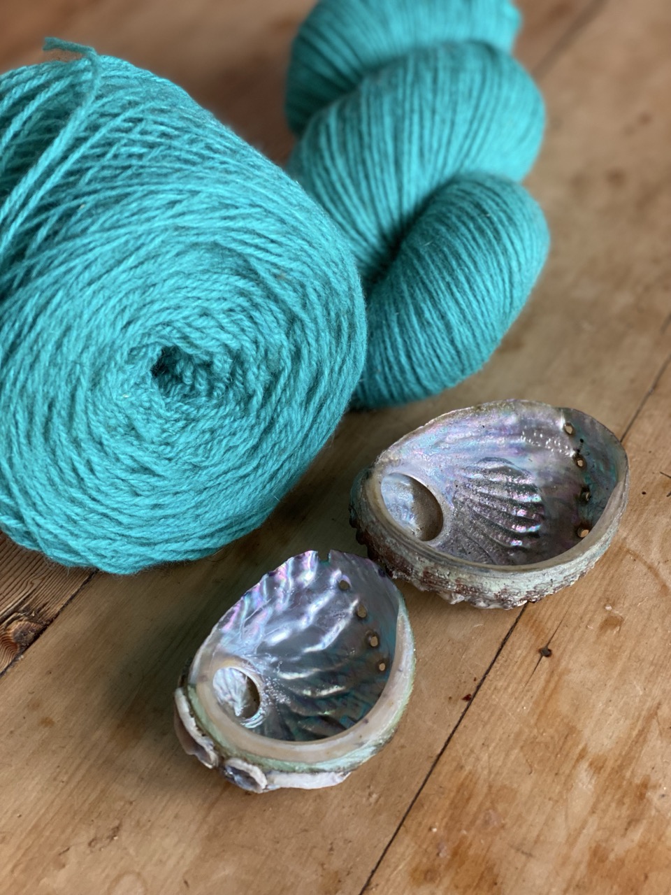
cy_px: 448
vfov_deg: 36.8
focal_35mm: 52
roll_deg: +3.8
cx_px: 336
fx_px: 1344
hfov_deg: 28.0
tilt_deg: -41.7
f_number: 2
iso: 125
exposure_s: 1/122
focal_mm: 6
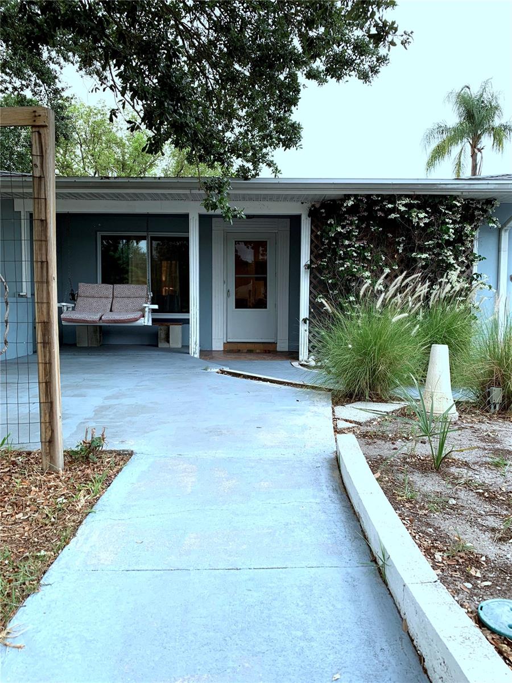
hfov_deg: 53.1
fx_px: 513
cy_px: 342
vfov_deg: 67.3
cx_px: 256
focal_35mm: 26
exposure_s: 1/121
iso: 50
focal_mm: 4.2
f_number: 1.8
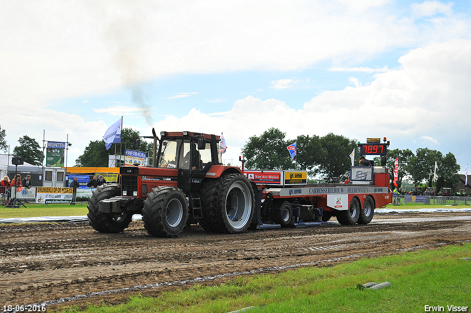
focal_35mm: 57
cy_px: 156
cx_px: 236
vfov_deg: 23.7
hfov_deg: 35.1
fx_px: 745
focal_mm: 38
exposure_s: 1/2500
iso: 500
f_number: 5
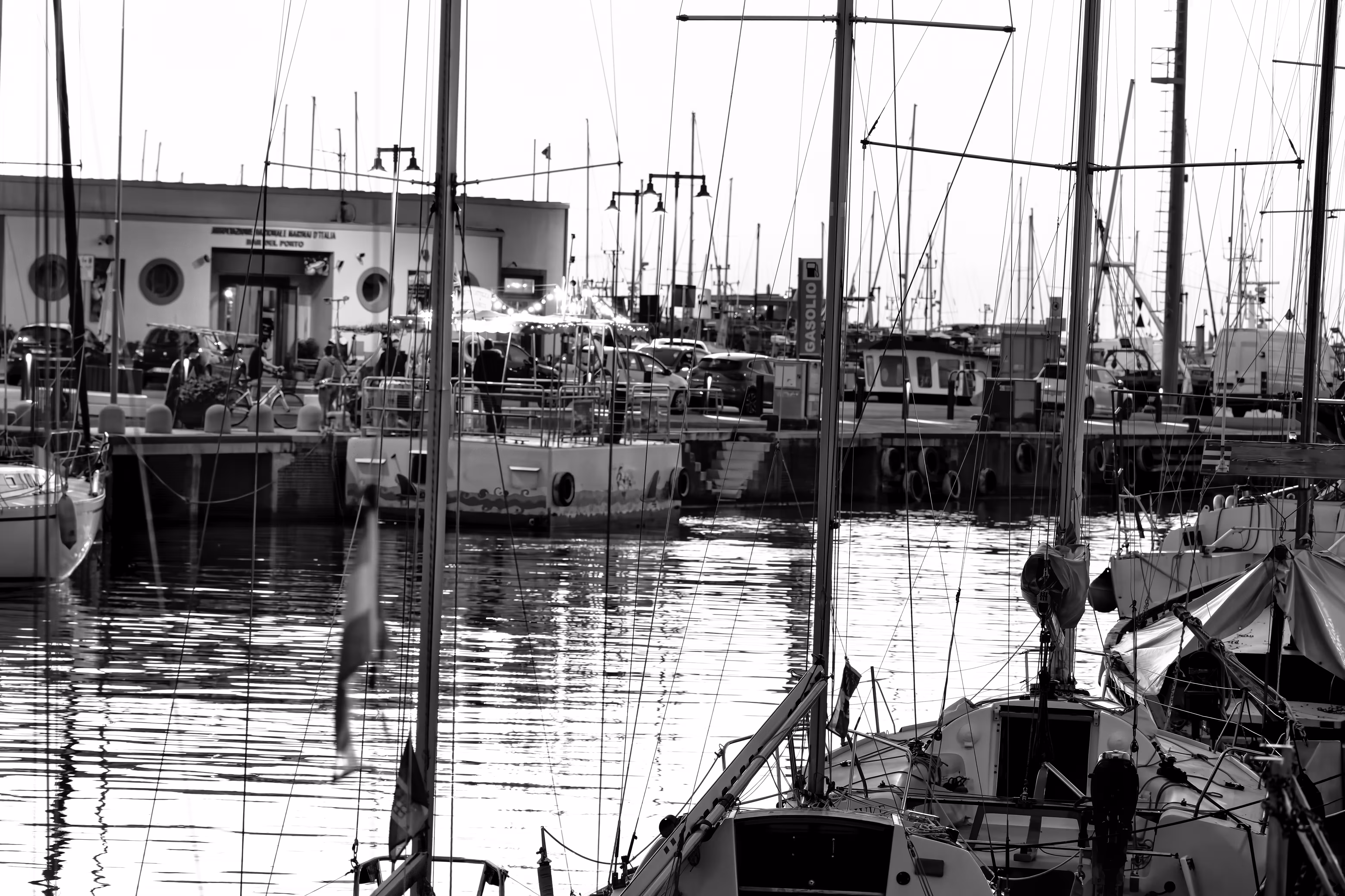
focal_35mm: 136
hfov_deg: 15.1
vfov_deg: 10.1
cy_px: 448
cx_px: 672
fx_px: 5081
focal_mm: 90.9
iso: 6400
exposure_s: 1/100
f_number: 5.6
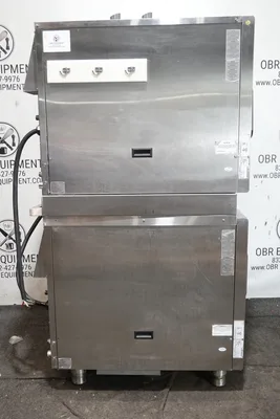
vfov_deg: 51.9
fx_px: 431
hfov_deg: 36.0
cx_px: 140
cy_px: 210
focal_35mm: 37
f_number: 3.5
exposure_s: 1/40
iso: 1250
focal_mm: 13.84
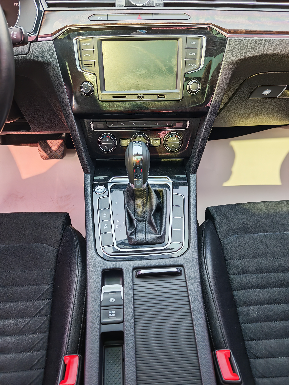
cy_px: 192
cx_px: 144
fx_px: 267
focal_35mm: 24
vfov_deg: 71.6
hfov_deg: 56.8
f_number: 1.9
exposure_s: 1/290
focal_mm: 6.67
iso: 200
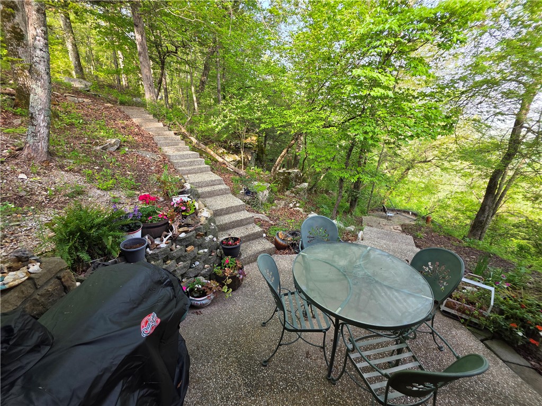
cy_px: 203
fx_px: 204
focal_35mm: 13
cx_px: 271
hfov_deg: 106.2
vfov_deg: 89.9
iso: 40
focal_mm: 2.2
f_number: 1.9
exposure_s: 1/134
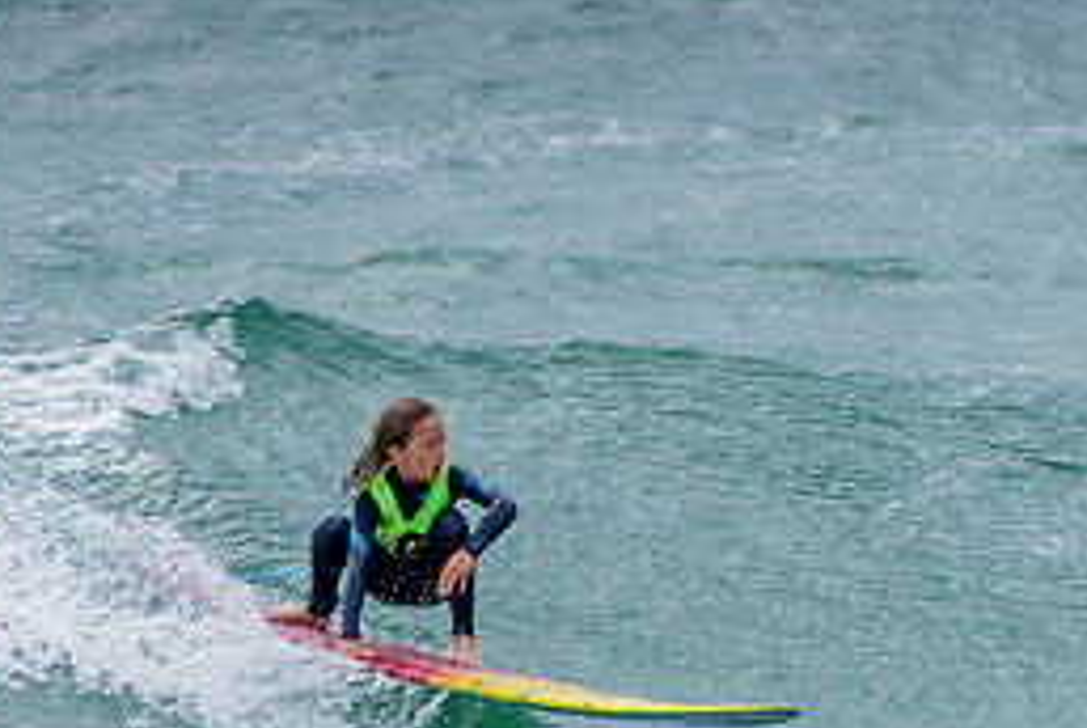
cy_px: 594
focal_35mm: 1381
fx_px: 41745
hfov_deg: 1.5
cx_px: 433
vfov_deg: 1.0
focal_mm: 500
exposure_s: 1/2000
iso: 360
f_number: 5.6
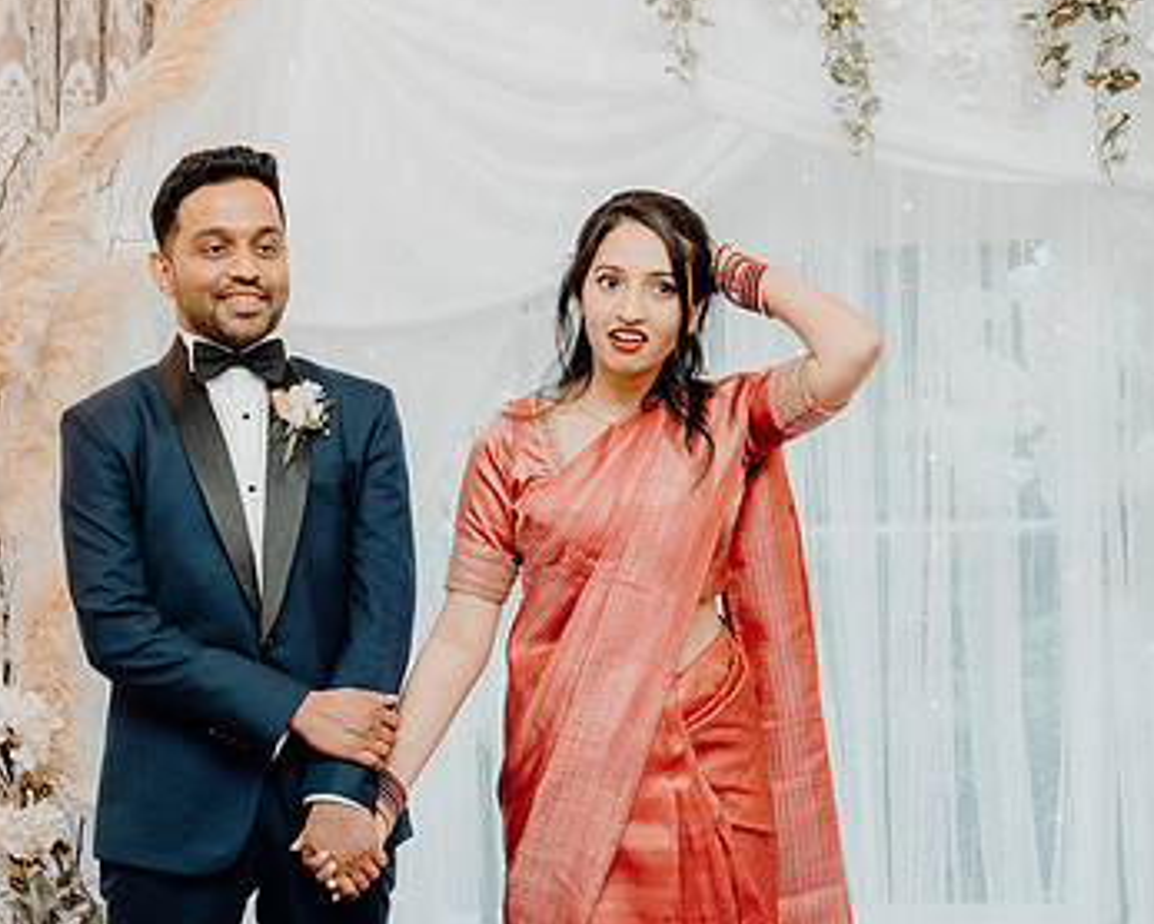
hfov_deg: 21.0
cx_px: 402
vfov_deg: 16.9
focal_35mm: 91
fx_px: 3110
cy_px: 617
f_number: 3.5
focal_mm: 58
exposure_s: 1/200
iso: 1600
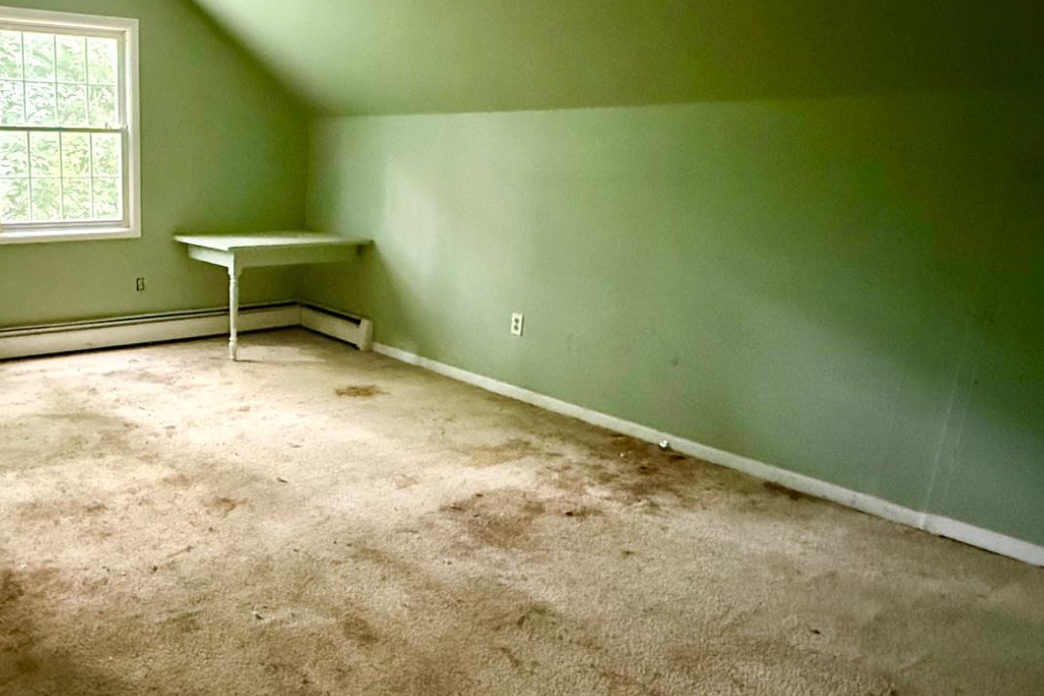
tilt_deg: -12.5
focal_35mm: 28
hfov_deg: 60.0
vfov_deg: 46.4
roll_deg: -0.9
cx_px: 203
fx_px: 812
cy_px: 340
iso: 1600
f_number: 2.2
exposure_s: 1/44
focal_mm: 2.22
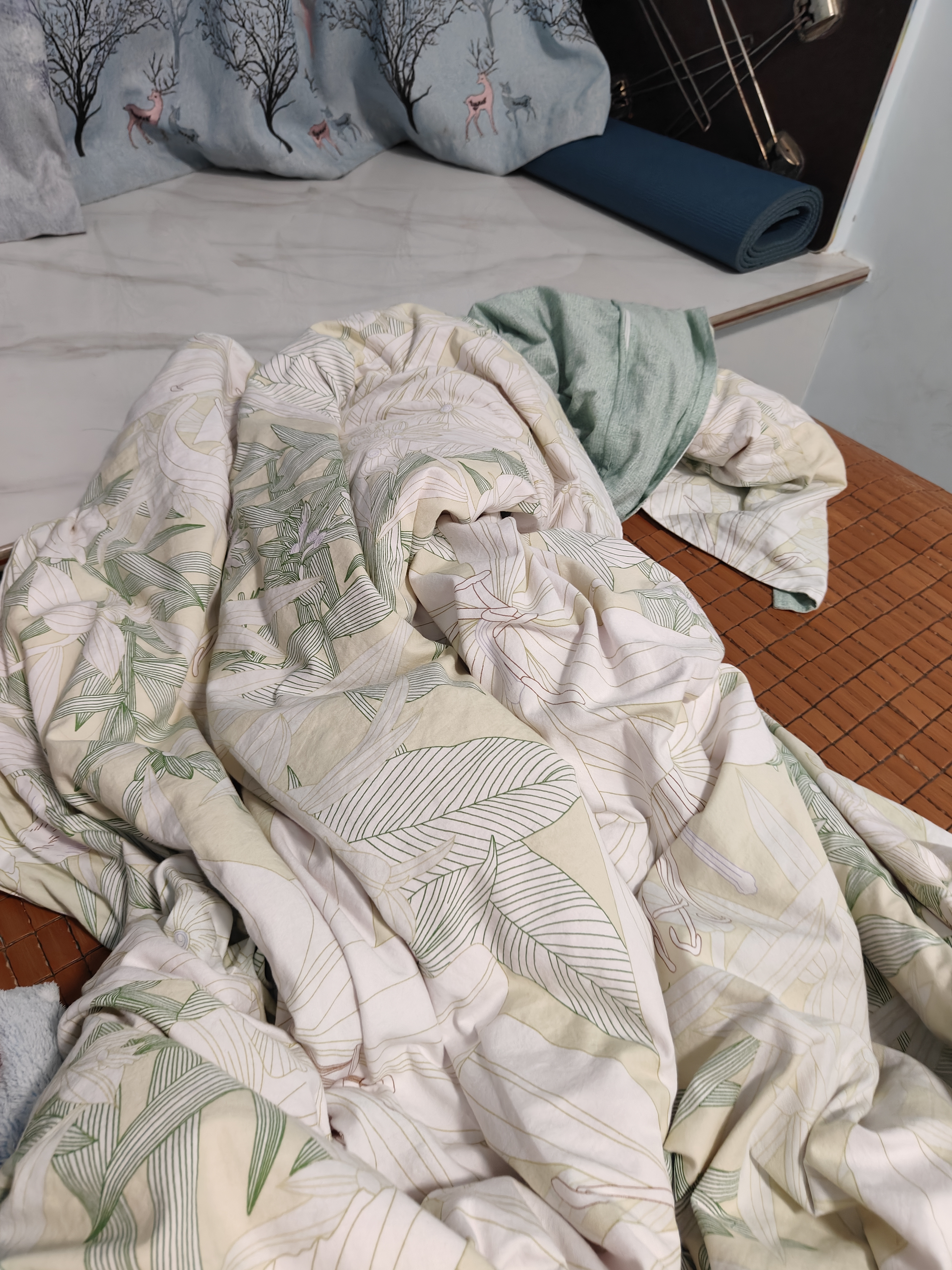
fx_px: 880
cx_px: 476
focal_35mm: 24
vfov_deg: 71.6
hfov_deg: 56.8
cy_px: 635
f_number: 1.8
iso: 320
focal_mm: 5.59
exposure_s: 1/50
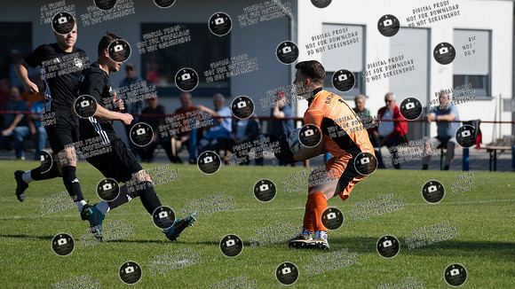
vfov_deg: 4.1
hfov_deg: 7.3
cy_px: 138
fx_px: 4026
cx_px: 330
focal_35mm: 295
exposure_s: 1/1600
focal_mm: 220
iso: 250
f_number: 5.6
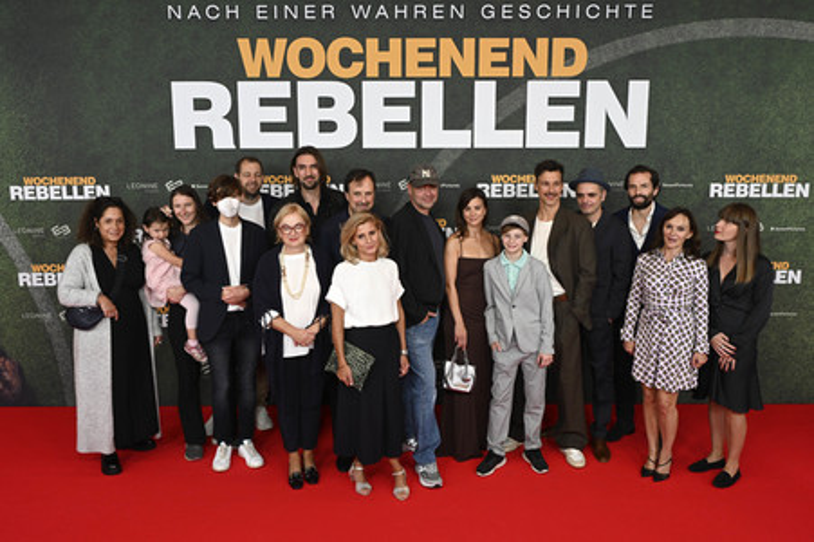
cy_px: 271
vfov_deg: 41.7
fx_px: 712
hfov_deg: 59.5
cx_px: 407
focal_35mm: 32
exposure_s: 1/200
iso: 1250
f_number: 8
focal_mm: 31.5
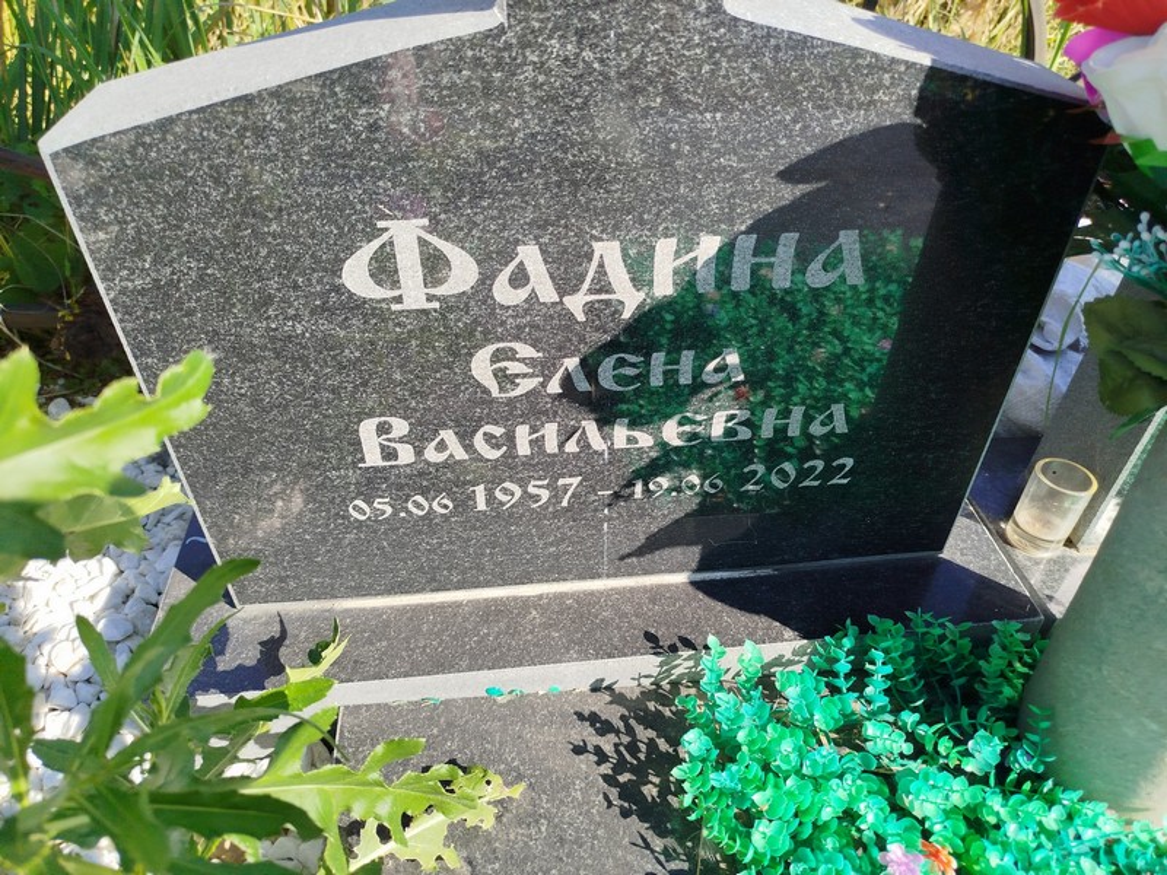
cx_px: 584
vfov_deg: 56.8
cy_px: 438
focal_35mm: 24
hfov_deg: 71.6
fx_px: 809
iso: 50
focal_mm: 5.31
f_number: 1.7
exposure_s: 1/515
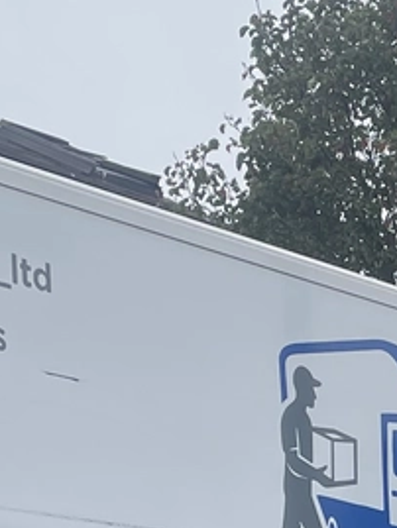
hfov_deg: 10.4
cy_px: 722
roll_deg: +0.1
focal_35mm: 139
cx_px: 540
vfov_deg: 13.6
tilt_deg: +1.7
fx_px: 2124
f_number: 1.6
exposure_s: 1/584
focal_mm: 4.2
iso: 32
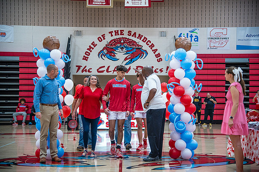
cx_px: 130
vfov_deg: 20.6
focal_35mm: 66
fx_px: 475
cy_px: 86
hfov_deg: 30.5
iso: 2000
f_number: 4
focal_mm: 66
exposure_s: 1/320
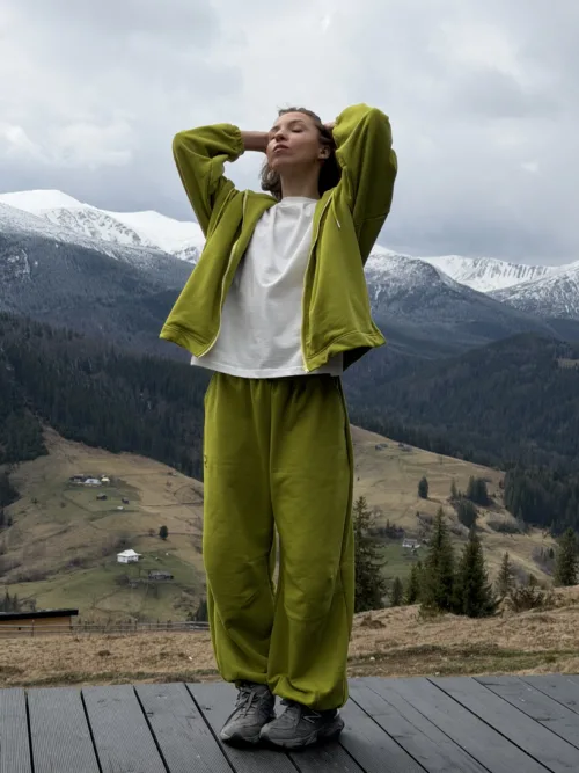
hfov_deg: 30.3
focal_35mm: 48
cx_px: 290
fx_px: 1071
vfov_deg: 39.7
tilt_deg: -1.3
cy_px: 386
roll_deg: +2.4
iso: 64
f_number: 1.78
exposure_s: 1/7874
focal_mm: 6.76
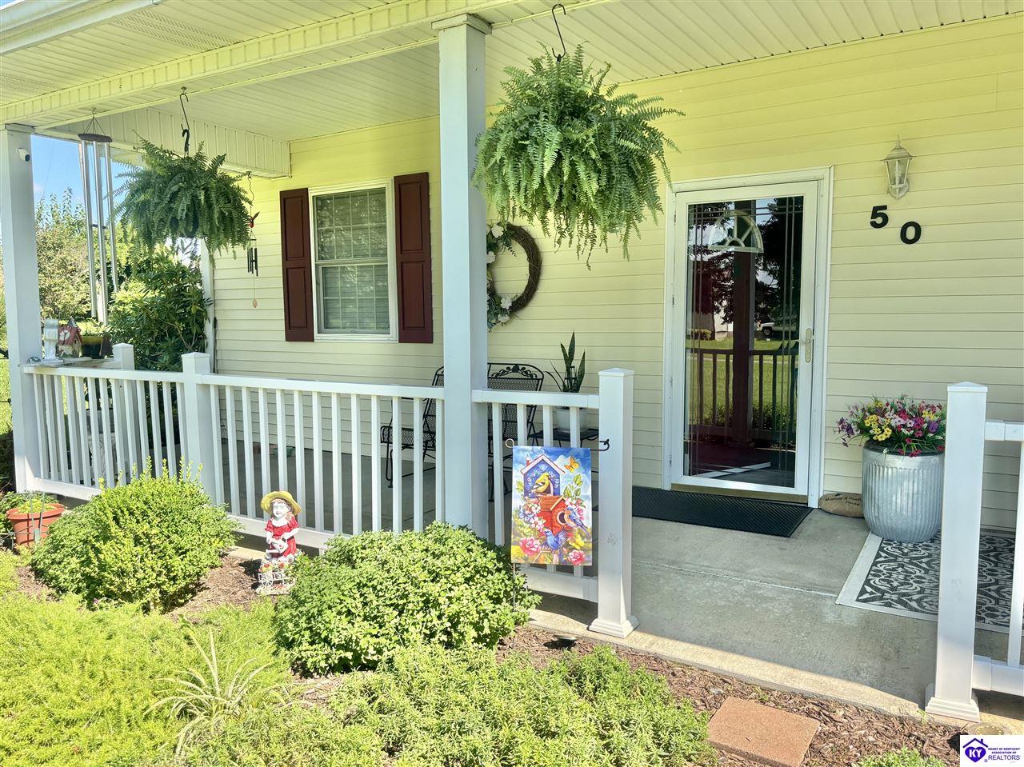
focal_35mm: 26
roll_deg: +2.1
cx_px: 512
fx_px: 769
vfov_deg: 53.0
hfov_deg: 67.3
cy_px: 384
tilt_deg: -4.4
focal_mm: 5.96
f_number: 1.6
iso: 50
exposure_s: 1/997
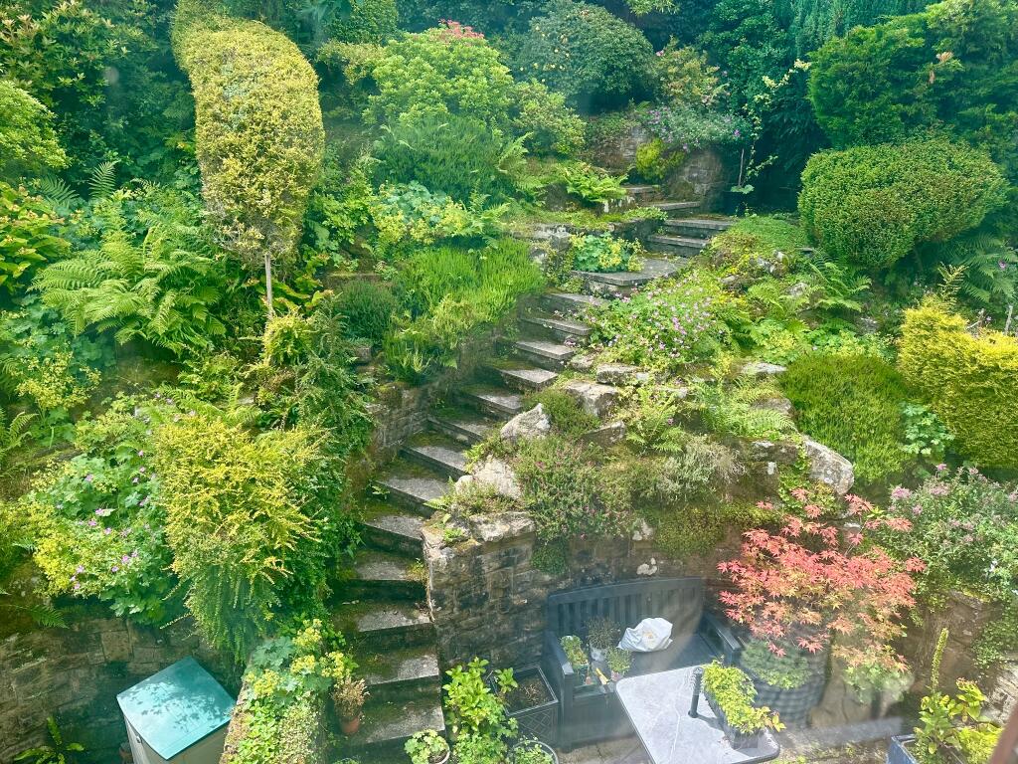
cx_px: 509
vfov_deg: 56.8
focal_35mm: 24
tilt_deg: -18.1
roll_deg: -0.9
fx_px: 706
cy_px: 382
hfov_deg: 71.6
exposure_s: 1/762
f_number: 1.78
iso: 80
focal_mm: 6.86
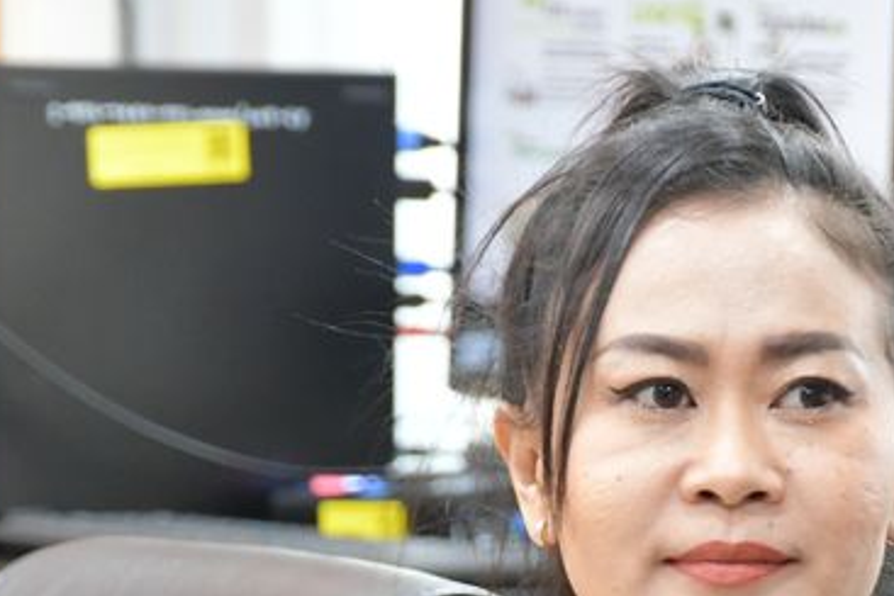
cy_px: 690
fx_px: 12048
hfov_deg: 4.2
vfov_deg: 2.8
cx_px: 826
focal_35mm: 485
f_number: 5.6
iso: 3200
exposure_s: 1/60
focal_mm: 116
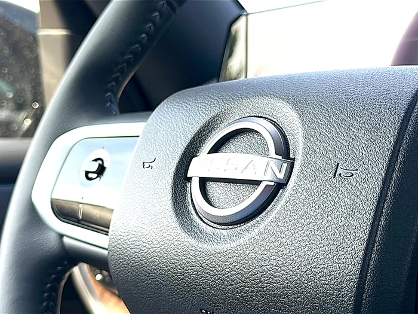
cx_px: 209
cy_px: 157
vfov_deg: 32.9
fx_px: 531
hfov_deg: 42.9
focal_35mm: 44
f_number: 1.78
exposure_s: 1/418
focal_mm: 6.86
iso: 80
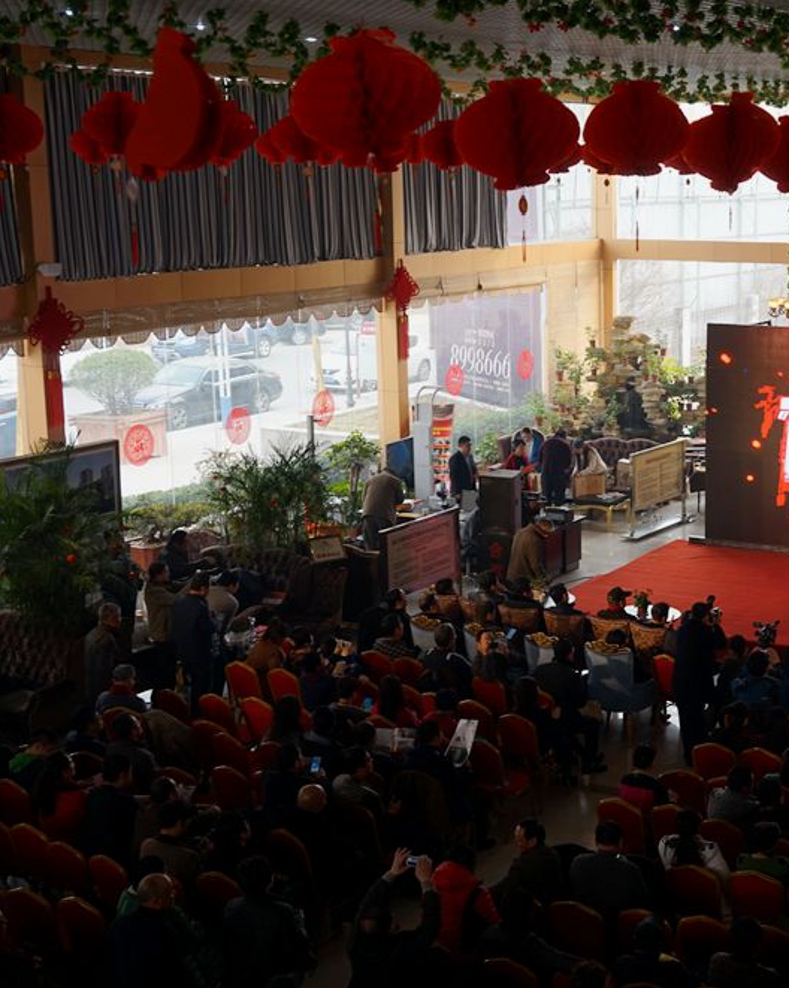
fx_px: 1578
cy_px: 495
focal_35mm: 54
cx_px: 707
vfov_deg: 34.8
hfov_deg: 27.1
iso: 200
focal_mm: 38
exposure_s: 1/60
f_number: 4.5
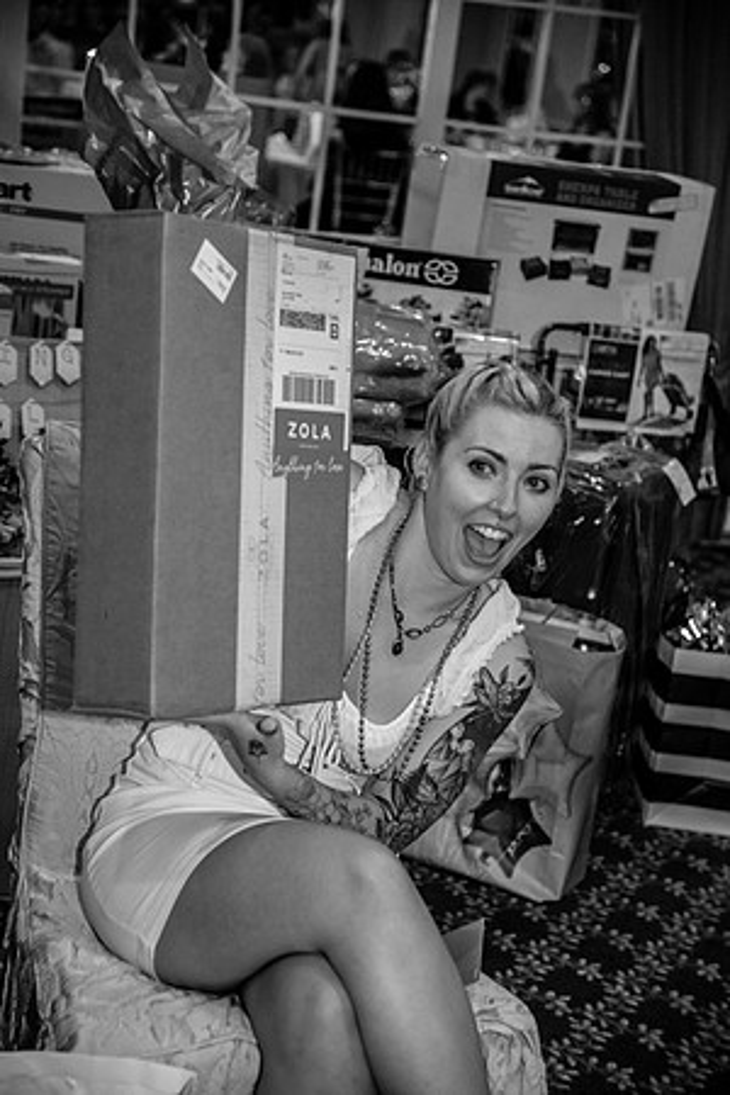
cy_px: 548
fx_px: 1764
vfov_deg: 34.5
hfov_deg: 23.4
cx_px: 365
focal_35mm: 58
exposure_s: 1/200
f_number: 4
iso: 640
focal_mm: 58
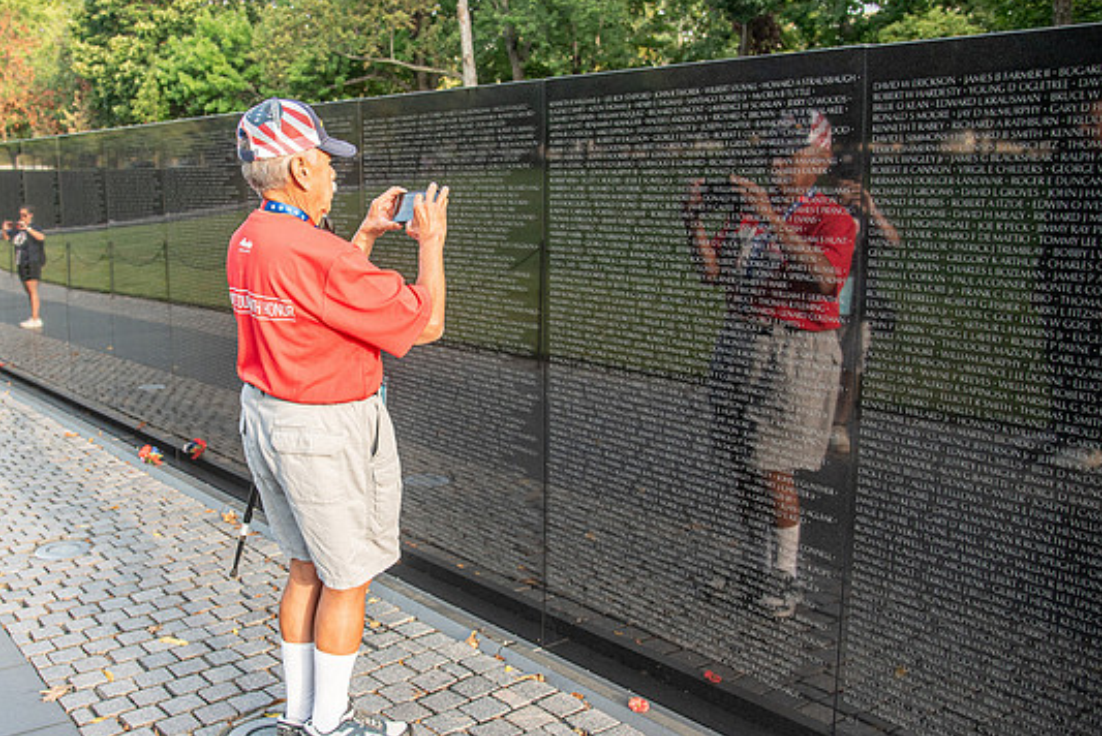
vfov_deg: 37.9
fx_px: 1072
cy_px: 336
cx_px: 353
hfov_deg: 53.2
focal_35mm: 35
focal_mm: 24
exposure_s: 1/500
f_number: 4.5
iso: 250
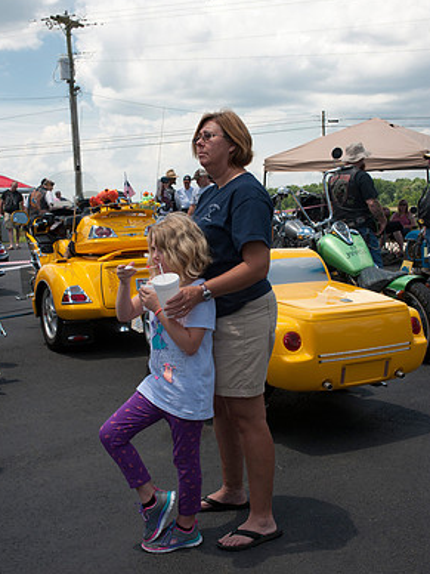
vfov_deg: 38.9
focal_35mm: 49
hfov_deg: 29.7
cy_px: 280
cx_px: 212
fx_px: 812
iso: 200
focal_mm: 44
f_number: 9
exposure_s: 1/320
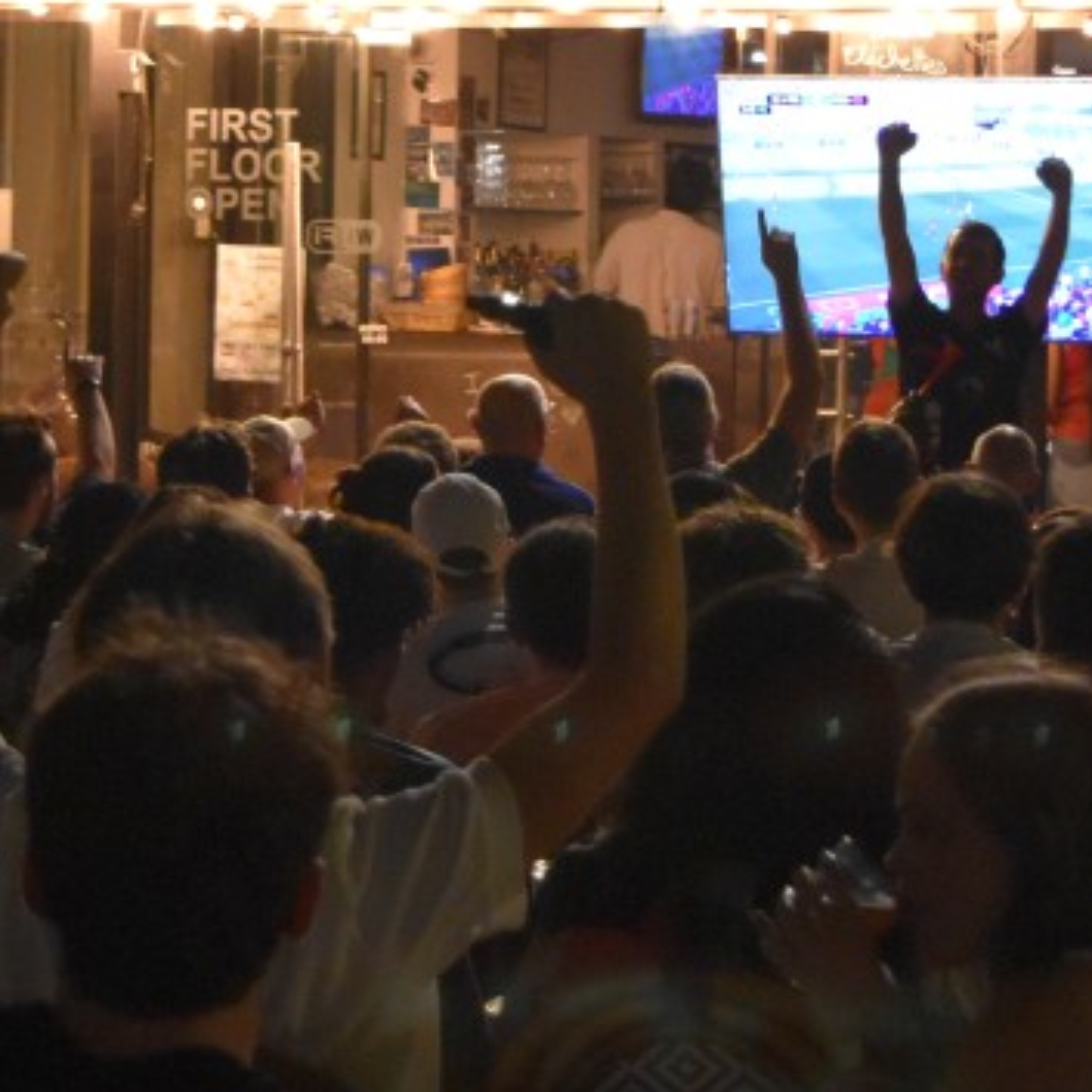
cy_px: 430
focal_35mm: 156
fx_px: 5568
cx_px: 483
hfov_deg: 11.2
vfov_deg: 11.2
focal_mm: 40
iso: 3200
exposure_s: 1/30
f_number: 4.8
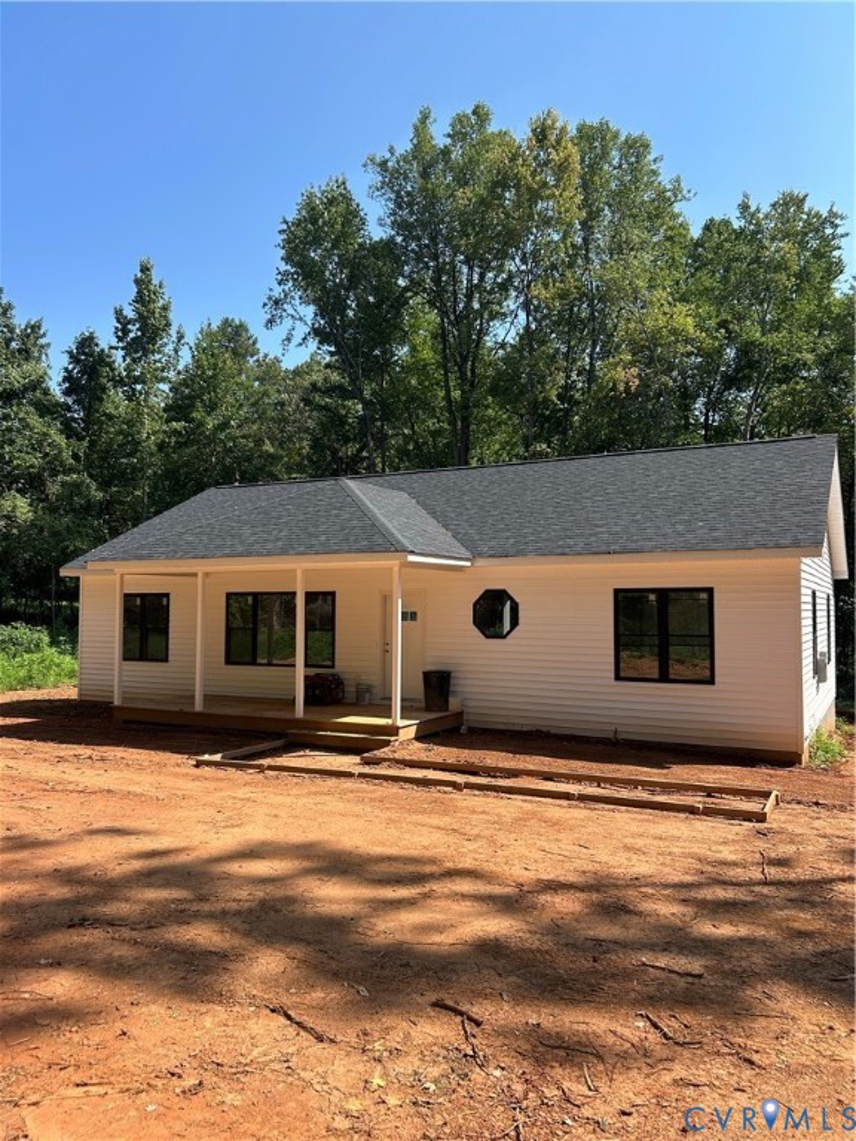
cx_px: 428
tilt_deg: +2.8
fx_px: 857
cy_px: 570
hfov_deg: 53.1
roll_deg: -0.2
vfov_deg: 67.3
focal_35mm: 26
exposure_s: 1/2045
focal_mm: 5.7
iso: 50
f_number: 1.5
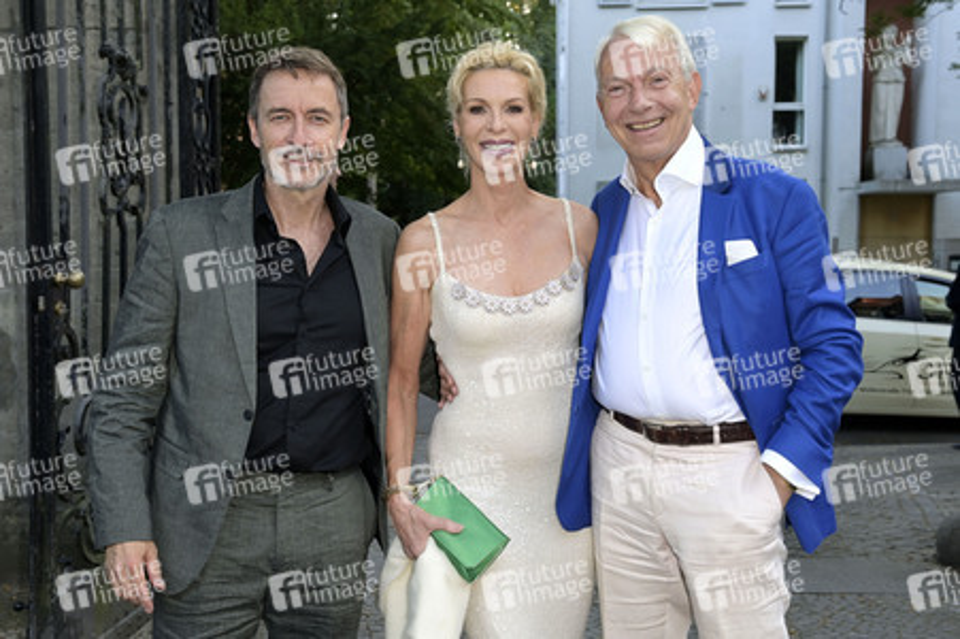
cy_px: 320
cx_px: 480
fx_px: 1119
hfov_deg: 46.4
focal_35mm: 42
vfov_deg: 31.8
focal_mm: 42
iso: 1250
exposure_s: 1/125
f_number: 5.6
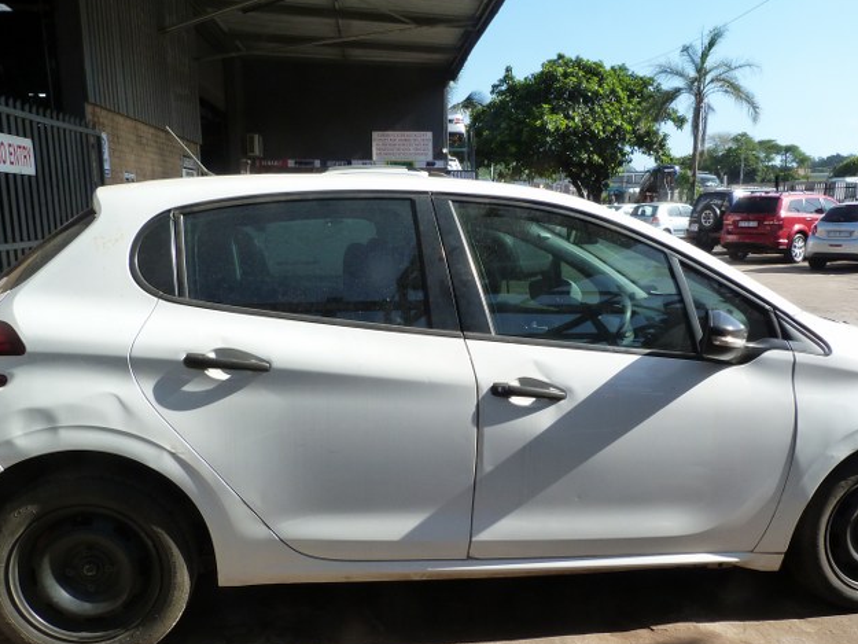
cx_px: 476
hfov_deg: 56.7
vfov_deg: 43.9
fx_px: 793
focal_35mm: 32
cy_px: 393
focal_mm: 4.5
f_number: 5
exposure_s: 1/200
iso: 125
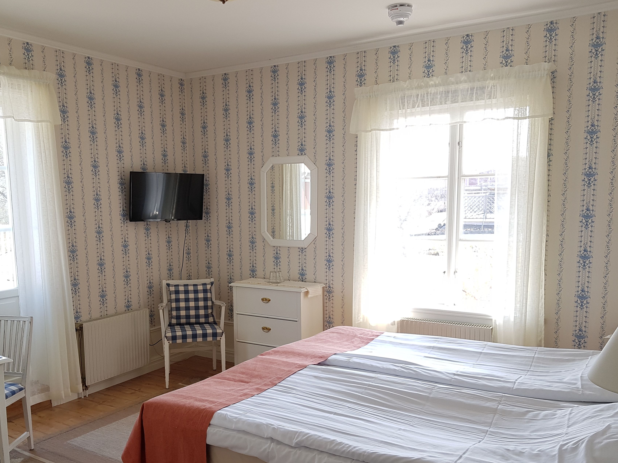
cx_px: 274
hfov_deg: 58.2
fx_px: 553
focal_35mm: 31
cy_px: 269
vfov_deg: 45.3
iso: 50
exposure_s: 1/128
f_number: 1.7
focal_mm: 4.2
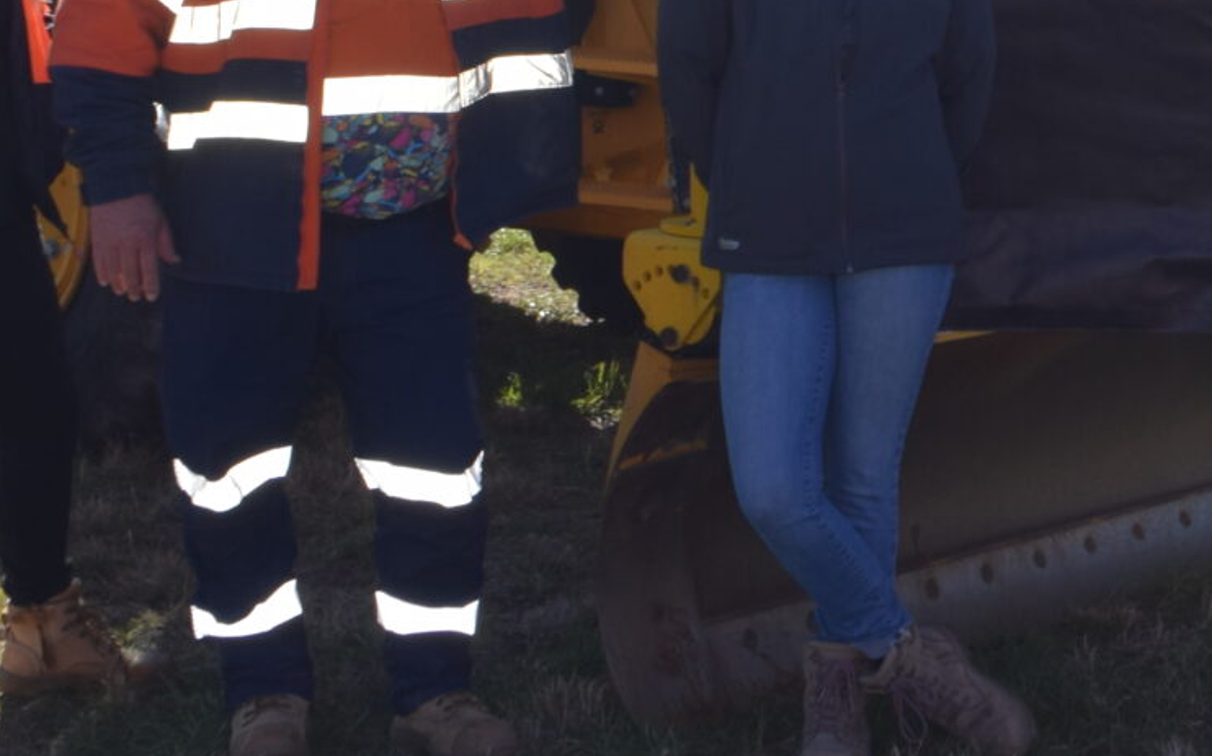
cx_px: 1482
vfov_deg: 13.6
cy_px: 42
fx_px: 3137
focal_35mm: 95
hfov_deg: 20.4
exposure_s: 1/200
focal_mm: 18
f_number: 8
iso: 100
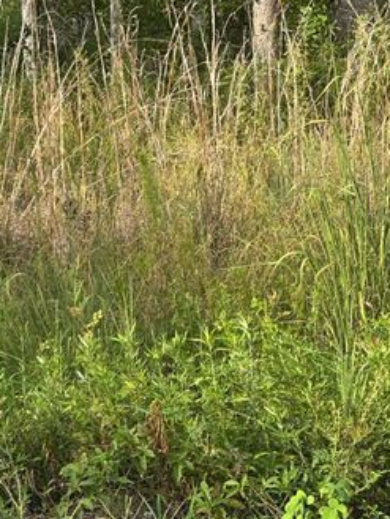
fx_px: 2342
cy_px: 189
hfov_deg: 9.5
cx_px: 235
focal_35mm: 156
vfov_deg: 12.6
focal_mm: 9
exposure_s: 1/163
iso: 32
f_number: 2.8
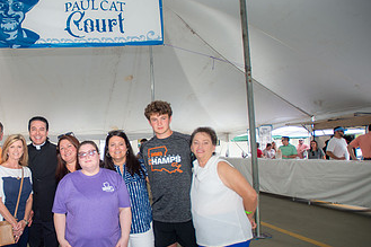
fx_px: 309
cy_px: 148
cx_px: 85
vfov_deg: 43.4
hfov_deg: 58.1
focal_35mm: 30
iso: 100
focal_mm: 17
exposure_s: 1/60
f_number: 2.8
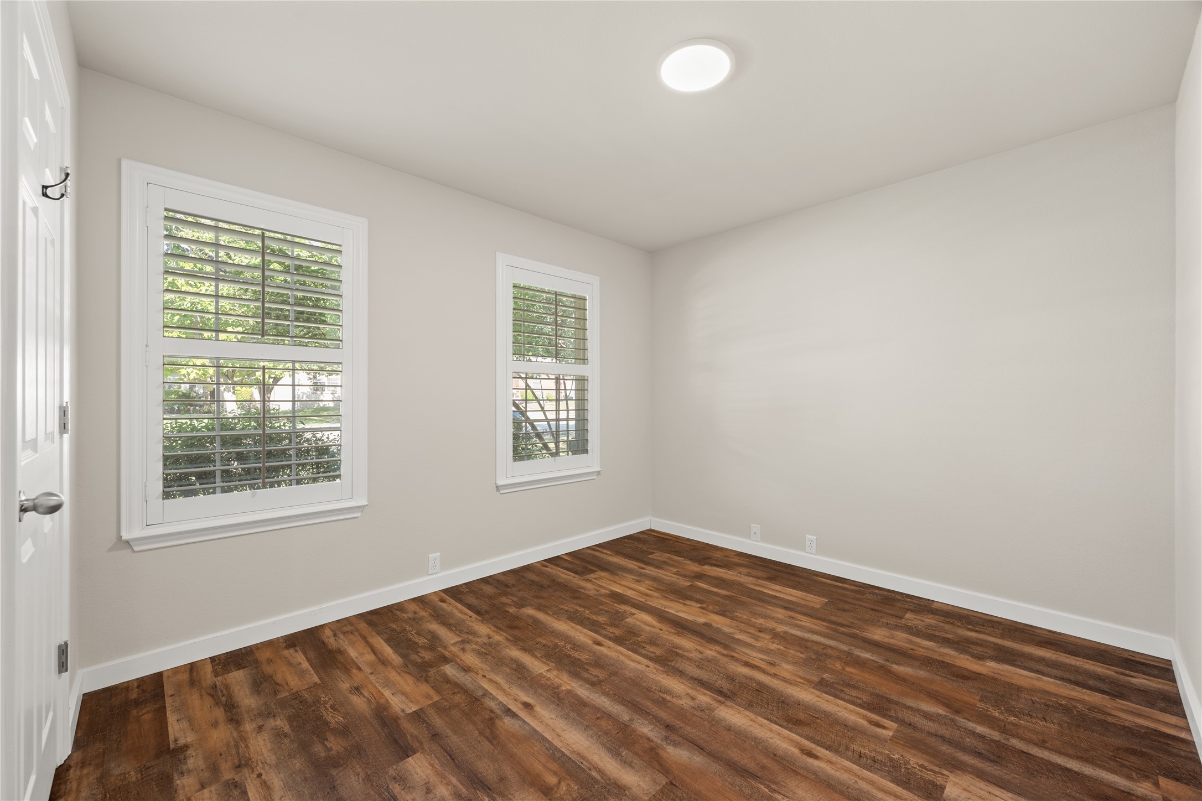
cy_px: 400
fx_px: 467
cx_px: 601
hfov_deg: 104.3
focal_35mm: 14
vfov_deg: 81.2
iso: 250
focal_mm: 14
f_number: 8
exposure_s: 1/1.25
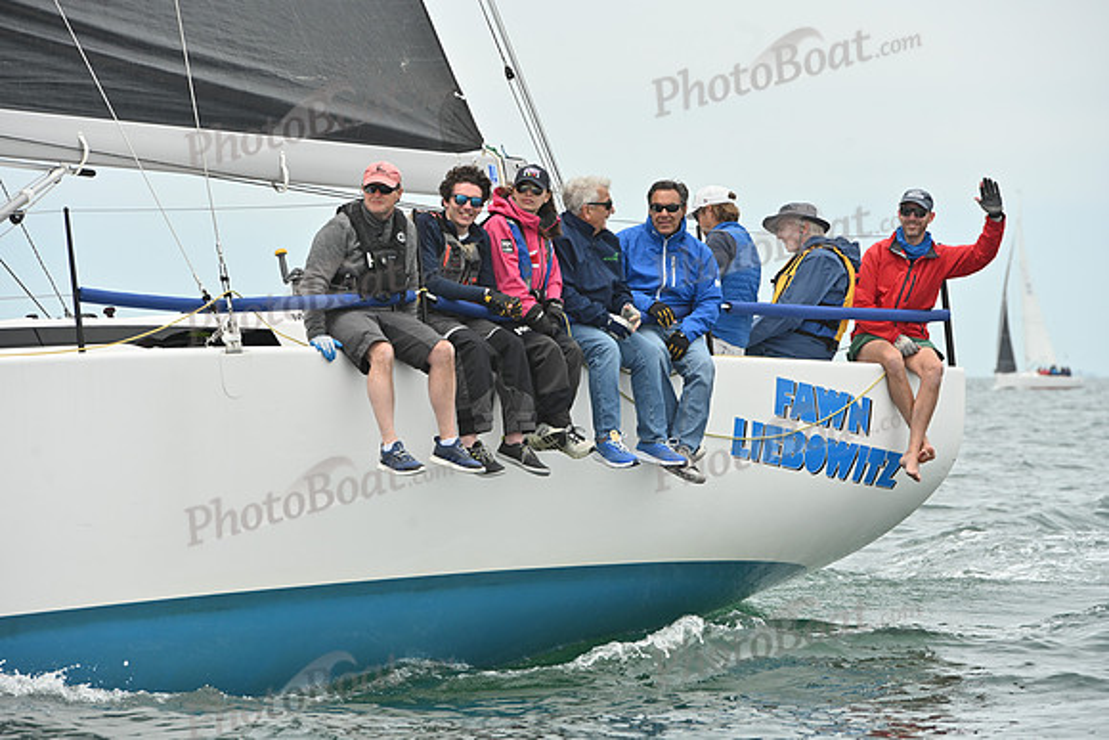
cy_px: 370
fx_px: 5854
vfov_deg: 7.2
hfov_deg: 10.8
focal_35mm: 190
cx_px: 554
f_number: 7.1
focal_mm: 190
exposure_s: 1/1250
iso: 320
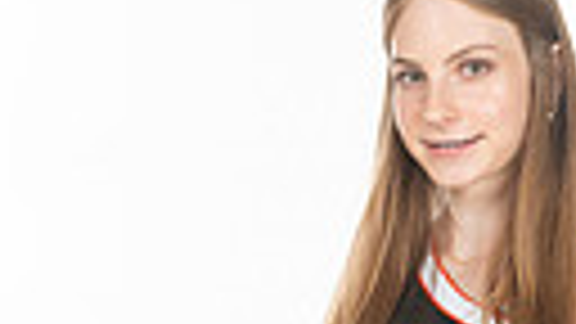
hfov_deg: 11.3
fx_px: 2917
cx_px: 351
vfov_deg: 6.0
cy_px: 909
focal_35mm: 191
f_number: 8
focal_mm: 52
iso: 800
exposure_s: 1/320
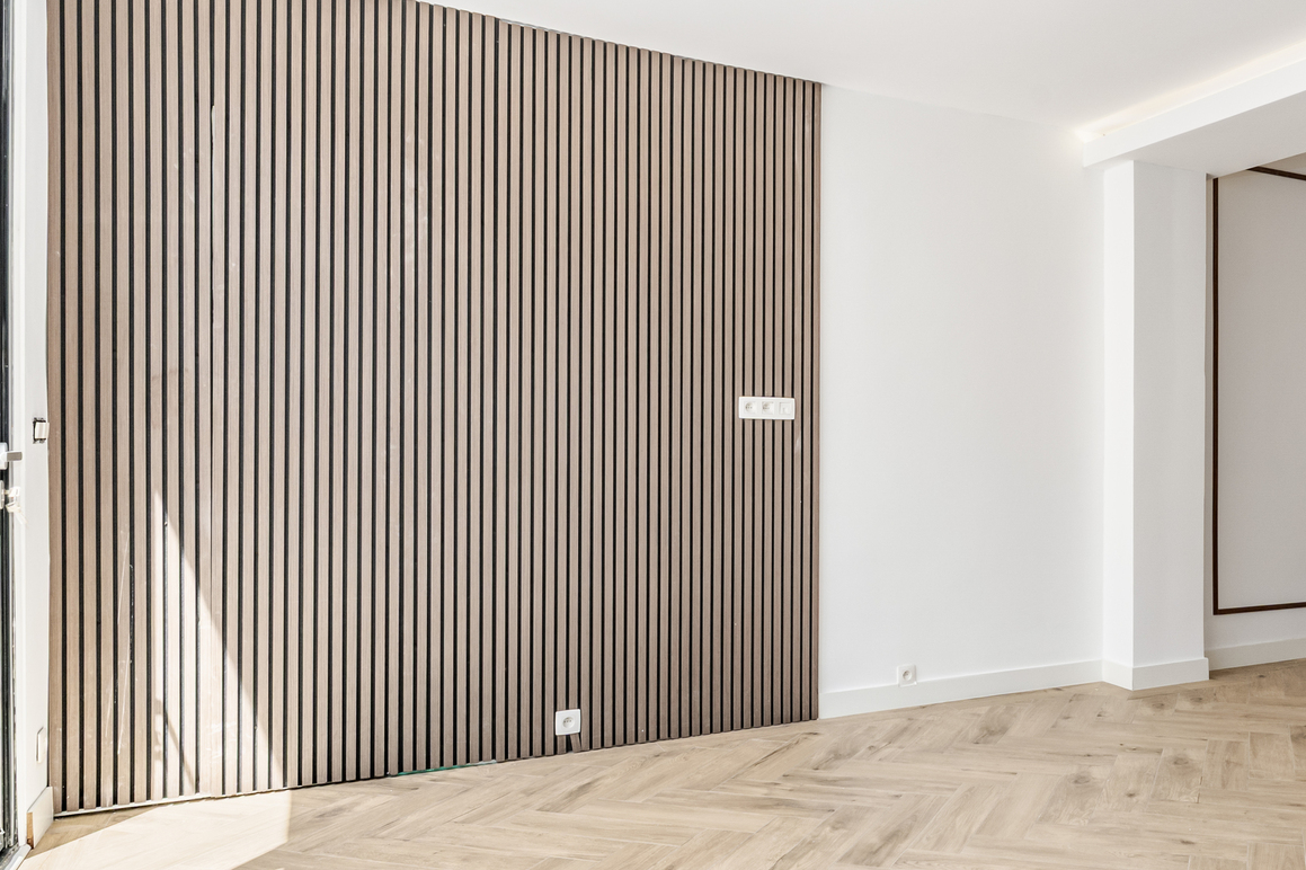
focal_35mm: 29
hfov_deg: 60.1
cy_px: 453
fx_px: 1052
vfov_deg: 44.9
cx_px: 987
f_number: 11
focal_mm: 14
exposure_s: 1/50
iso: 250
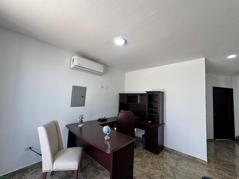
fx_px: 97
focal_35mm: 14
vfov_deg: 85.7
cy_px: 90
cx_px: 120
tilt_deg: +4.5
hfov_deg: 102.1
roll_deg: -3.0
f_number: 2.2
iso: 80
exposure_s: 1/99
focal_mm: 2.22
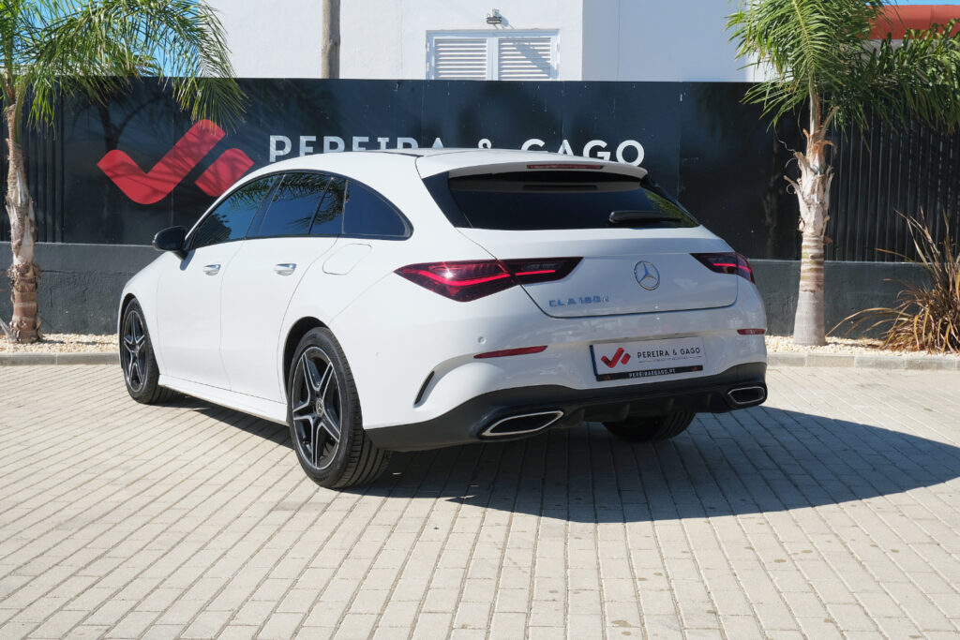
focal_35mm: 41
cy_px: 320
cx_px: 480
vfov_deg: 32.6
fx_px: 1093
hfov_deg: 47.4
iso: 160
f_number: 9
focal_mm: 27.1
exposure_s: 1/400
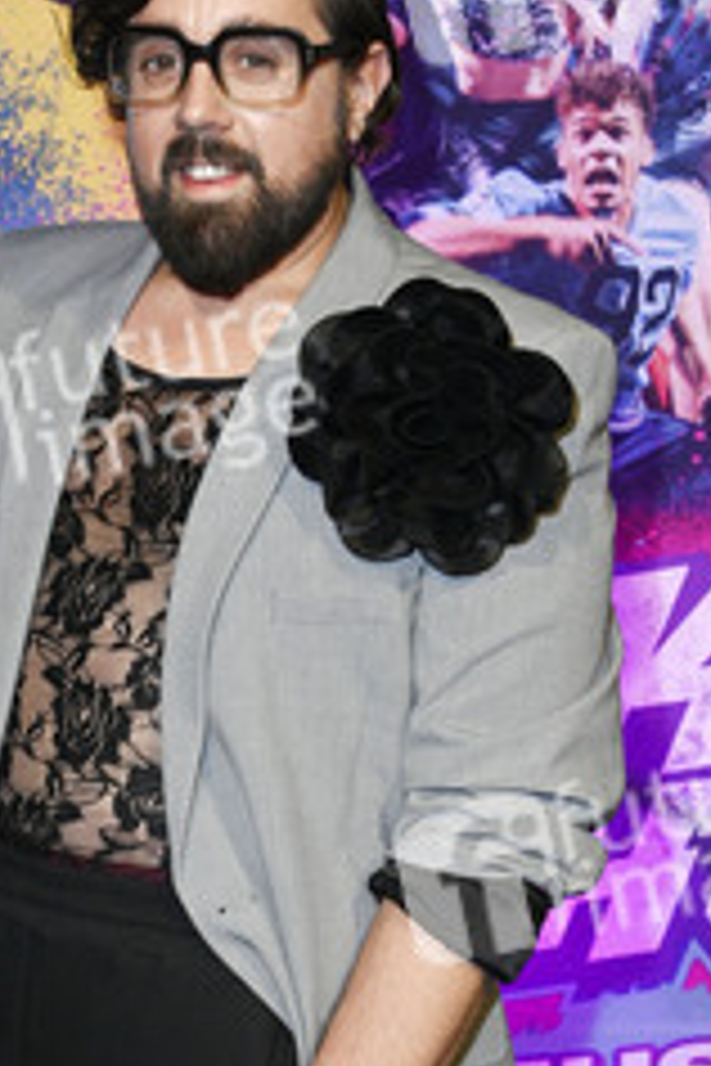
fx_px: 2251
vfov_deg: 26.6
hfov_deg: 17.9
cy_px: 634
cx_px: 216
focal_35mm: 76
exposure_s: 1/250
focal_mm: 45
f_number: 5
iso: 1250
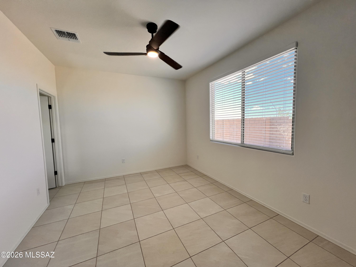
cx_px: 178
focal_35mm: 13
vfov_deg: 89.9
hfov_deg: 106.2
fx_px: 134
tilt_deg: -4.7
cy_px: 134
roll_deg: +1.6
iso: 40
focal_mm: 1.57
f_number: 1.8
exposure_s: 1/120
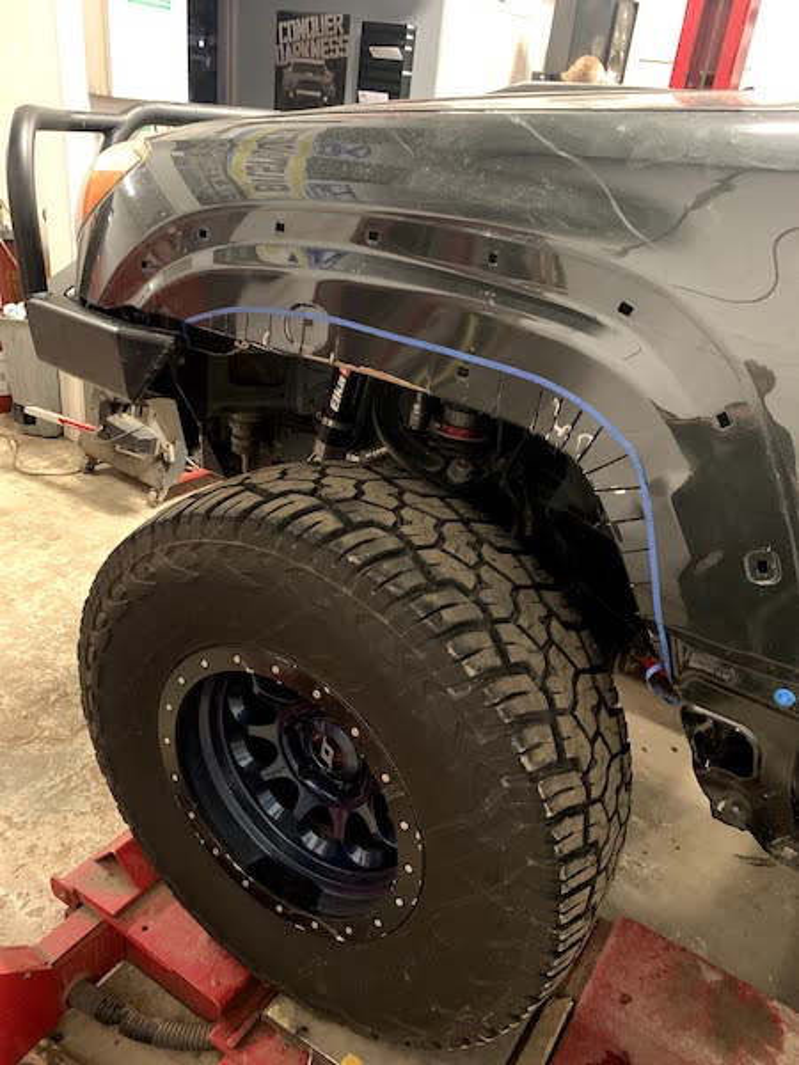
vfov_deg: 67.3
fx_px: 800
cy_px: 532
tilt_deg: -28.8
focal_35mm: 26
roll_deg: -6.0
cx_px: 400
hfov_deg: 53.1
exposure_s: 1/24
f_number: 1.8
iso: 640
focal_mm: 4.25
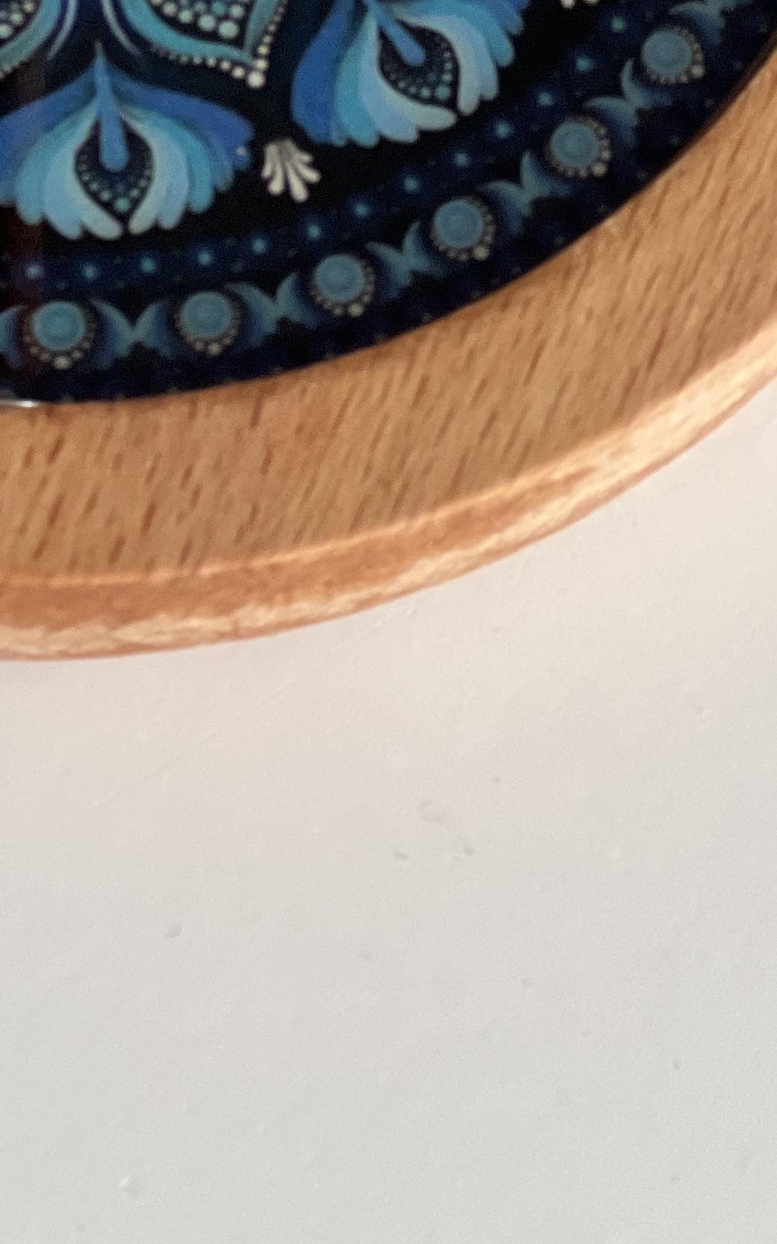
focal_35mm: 201
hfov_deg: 6.5
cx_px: -21
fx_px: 6811
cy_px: -279
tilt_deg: -60.4
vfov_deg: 10.3
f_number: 2.8
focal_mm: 9
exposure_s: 1/97
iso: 250
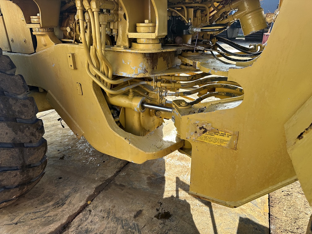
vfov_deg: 56.8
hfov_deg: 71.6
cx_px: 156
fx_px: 216
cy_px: 117
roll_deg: +0.2
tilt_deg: -25.9
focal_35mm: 24
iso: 80
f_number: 1.78
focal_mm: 6.86
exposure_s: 1/594
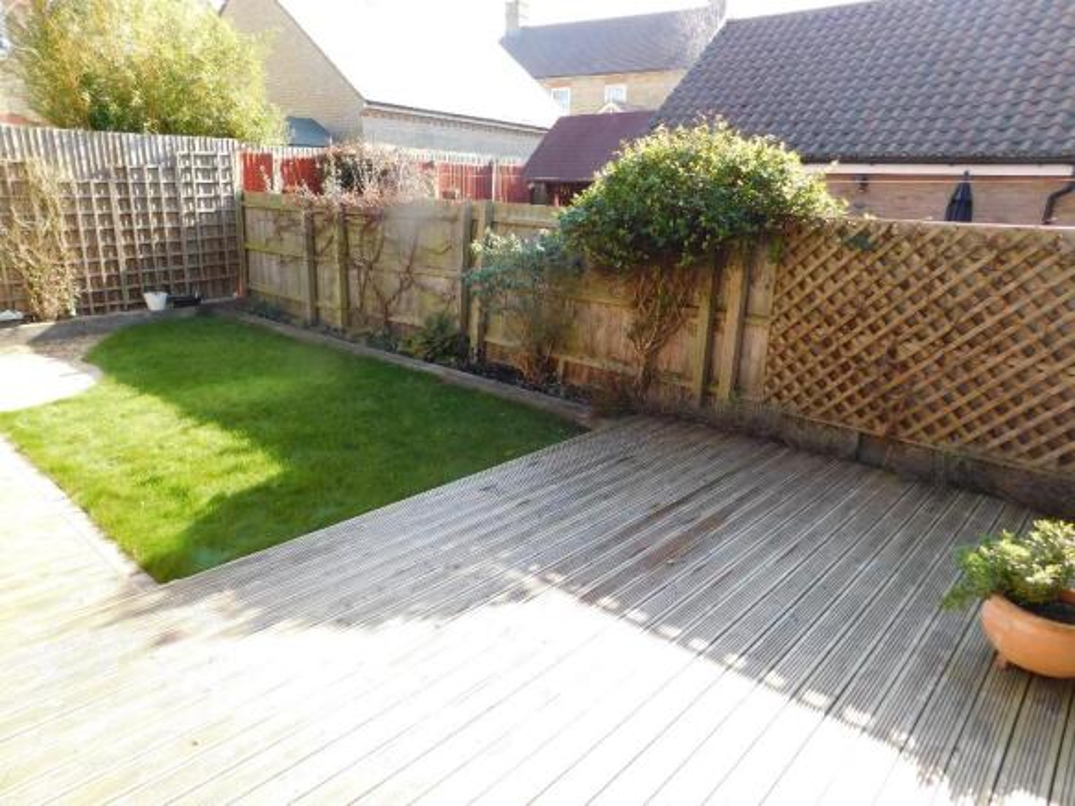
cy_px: 403
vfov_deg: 58.9
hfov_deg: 73.9
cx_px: 538
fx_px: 714
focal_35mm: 23
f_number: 3
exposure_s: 1/250
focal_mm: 4
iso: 125
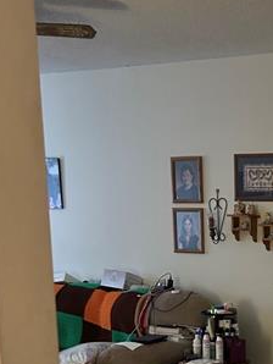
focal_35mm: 67
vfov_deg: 27.0
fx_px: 704
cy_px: 381
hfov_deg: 20.5
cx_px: 327
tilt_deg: -13.5
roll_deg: -0.9
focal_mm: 5.7
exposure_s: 1/30
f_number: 1.5
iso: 800
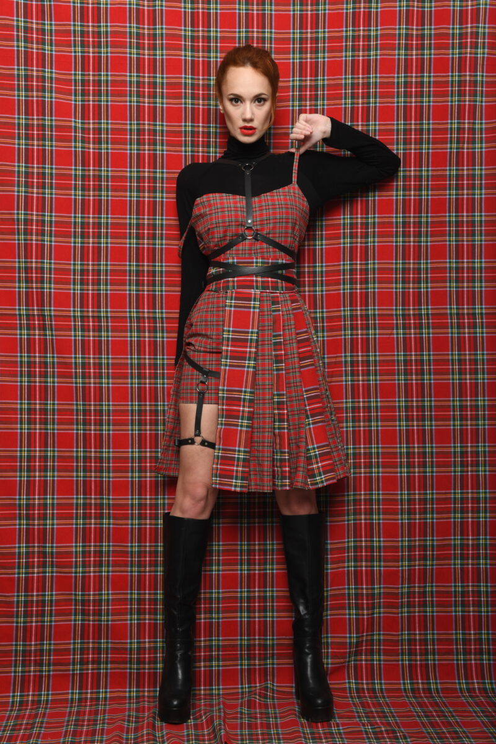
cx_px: 248
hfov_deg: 30.5
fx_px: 909
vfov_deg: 44.5
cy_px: 372
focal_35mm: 44
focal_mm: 44
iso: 100
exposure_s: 1/200
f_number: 10
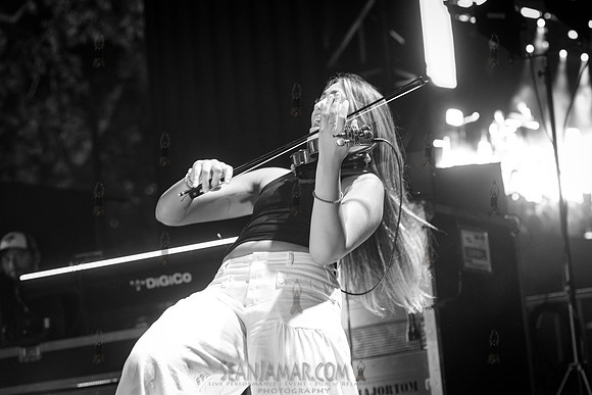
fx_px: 2009
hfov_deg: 16.7
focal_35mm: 122
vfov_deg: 11.2
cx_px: 362
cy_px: 183
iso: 5000
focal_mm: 100
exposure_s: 1/125
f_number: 4
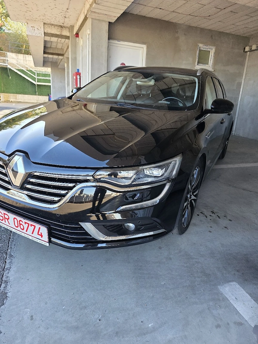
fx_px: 229
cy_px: 172
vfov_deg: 73.9
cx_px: 129
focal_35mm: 23
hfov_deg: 58.9
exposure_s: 1/182
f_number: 1.7
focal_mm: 6.3
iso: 64
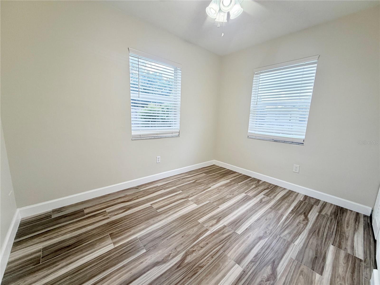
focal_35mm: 14
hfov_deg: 102.1
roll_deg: -1.7
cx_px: 190
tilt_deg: -10.0
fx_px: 154
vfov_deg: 85.7
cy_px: 142
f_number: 2.2
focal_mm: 2.22
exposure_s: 1/120
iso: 100
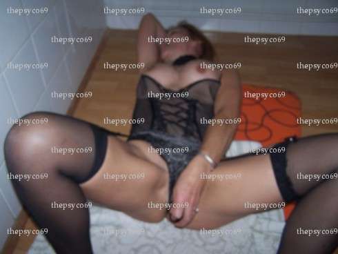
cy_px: 127
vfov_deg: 37.8
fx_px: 371
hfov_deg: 49.0
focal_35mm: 38
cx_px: 169
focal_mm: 6.3
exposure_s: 1/60
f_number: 2.8
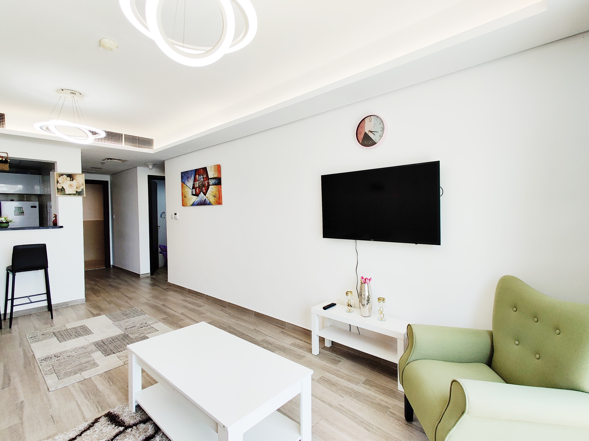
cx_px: 294
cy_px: 220
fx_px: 221
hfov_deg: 106.2
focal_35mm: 13
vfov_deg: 89.9
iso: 100
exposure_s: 1/116
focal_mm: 2.25
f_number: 2.2
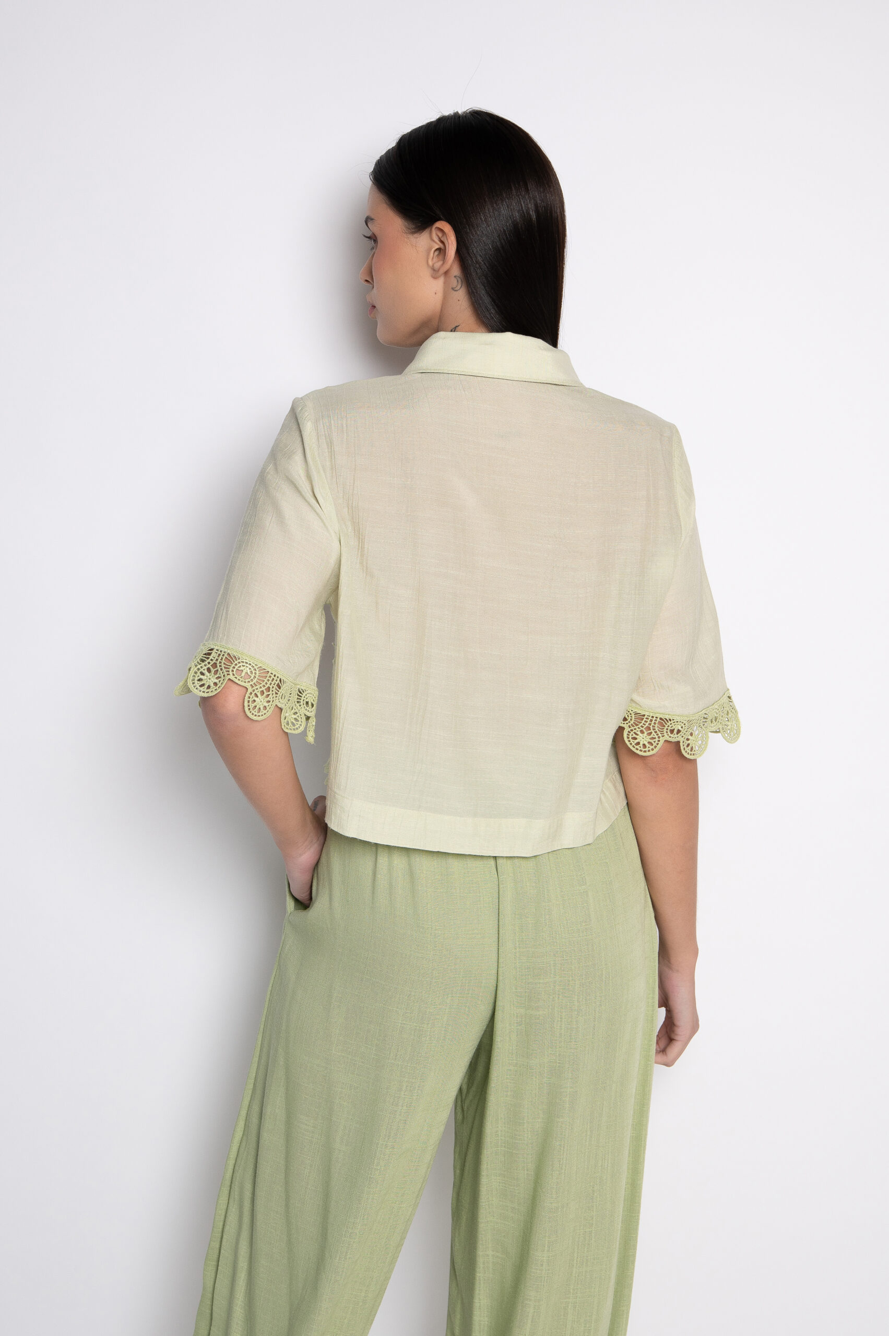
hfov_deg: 29.8
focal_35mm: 45
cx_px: 444
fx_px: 1669
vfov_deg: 43.6
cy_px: 668
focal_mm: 45
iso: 320
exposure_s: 1/125
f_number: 5
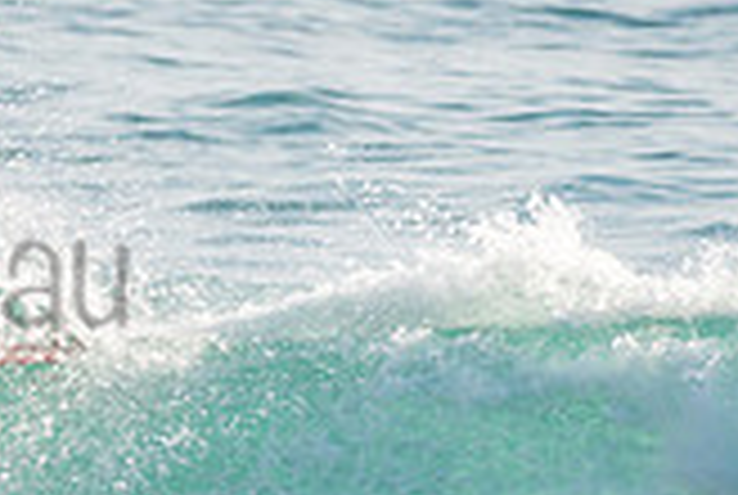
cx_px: -346
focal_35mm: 1765
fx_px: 36248
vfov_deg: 0.8
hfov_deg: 1.2
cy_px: 223
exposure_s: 1/320
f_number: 5.6
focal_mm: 500
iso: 160
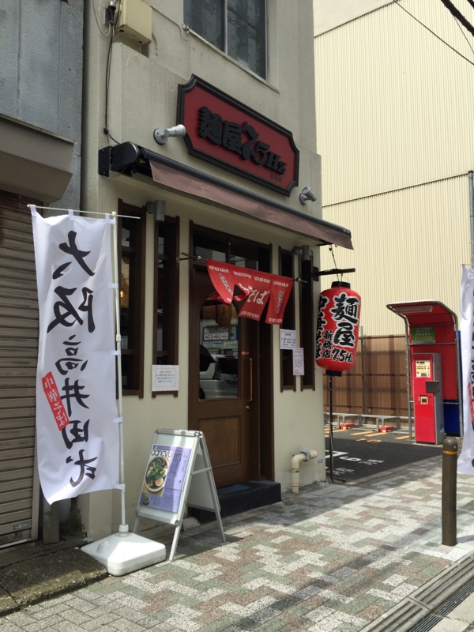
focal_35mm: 29
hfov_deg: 48.2
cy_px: 316
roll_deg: +1.6
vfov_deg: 61.7
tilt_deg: +6.6
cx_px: 237
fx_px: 529
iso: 32
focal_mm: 4.15
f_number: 2.2
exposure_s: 1/1130
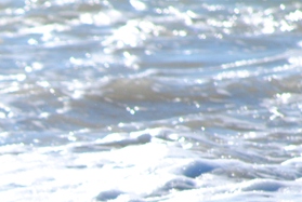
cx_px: -202
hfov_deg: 1.6
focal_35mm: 1249
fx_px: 10494
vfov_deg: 1.1
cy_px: 306
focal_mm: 200
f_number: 5.6
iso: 200
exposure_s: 1/1000
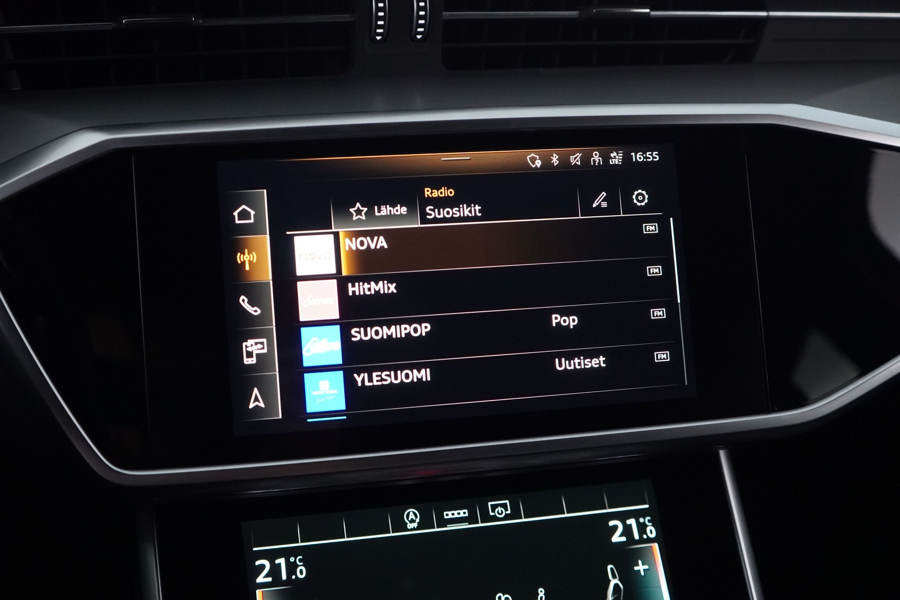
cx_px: 450
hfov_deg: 46.4
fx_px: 1050
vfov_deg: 31.9
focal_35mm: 42
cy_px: 300
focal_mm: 28
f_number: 4
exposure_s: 1/60
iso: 8000
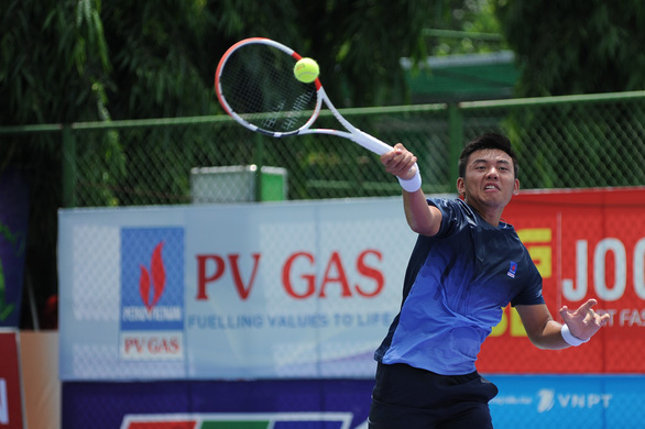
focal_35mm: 200
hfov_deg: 10.3
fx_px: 3581
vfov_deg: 6.9
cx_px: 322
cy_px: 214
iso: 500
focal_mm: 200
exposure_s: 1/3200
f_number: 4
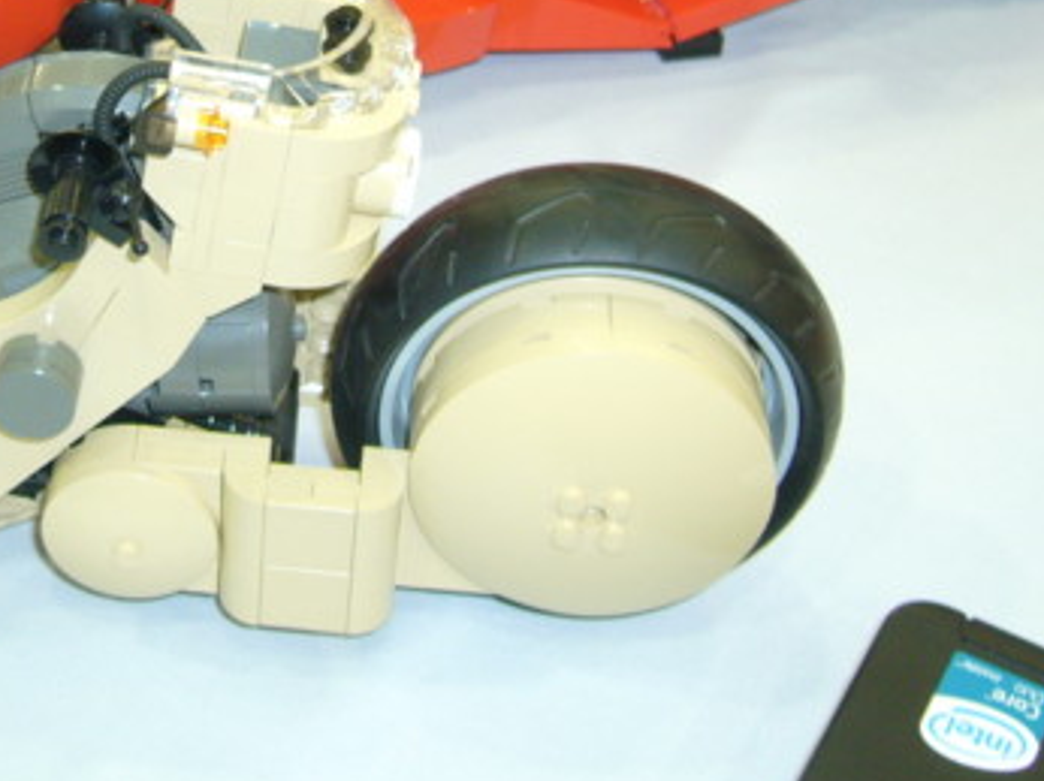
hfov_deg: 23.7
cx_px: 178
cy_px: -57
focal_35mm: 81
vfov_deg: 17.6
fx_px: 2441
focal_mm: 5.8
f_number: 2.8
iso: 100
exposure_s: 1/8
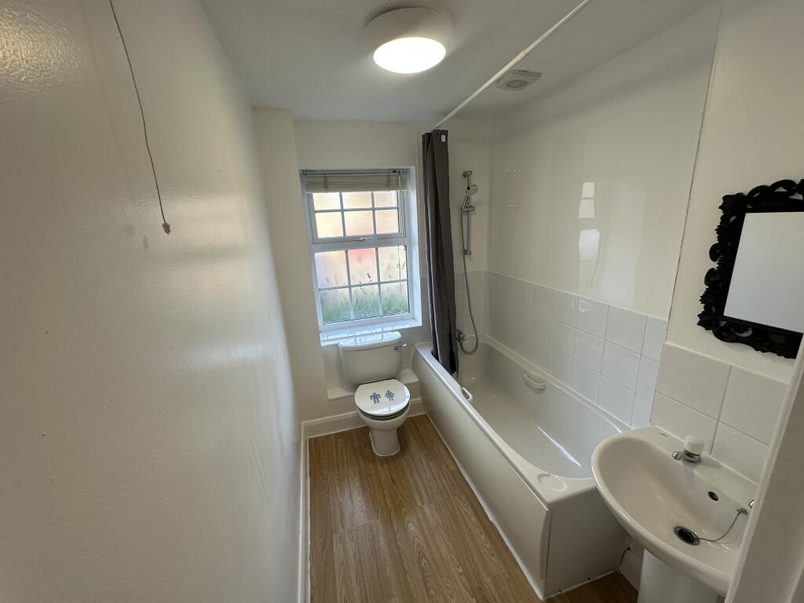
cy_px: 302
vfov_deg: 85.7
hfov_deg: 102.1
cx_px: 402
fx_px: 325
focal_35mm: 14
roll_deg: +2.8
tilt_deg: -14.7
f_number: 2.2
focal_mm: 2.22
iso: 64
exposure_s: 1/100
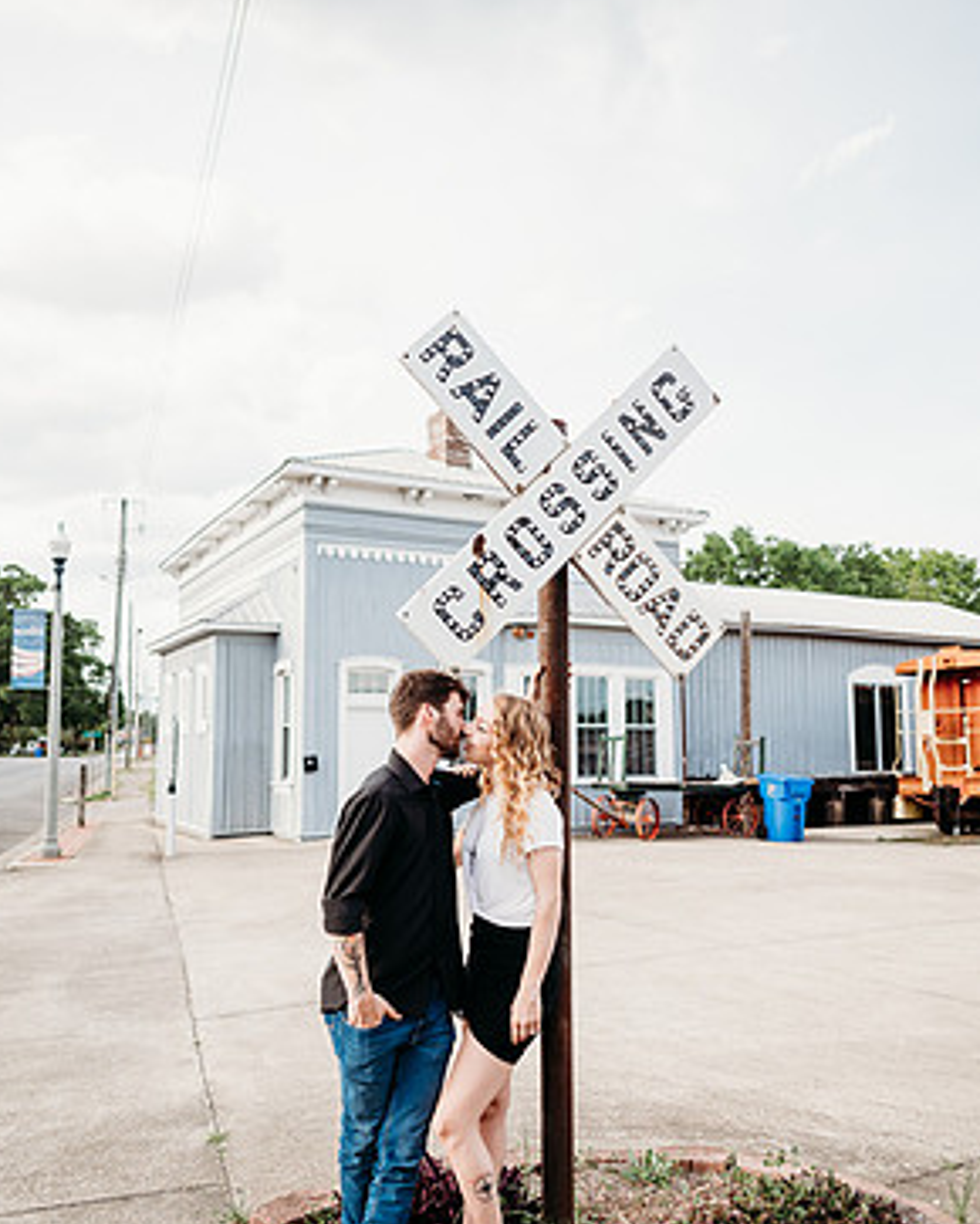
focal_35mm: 28
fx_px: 1014
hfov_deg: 51.6
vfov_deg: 62.1
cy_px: 653
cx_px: 483
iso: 100
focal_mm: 24
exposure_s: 1/640
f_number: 2.8
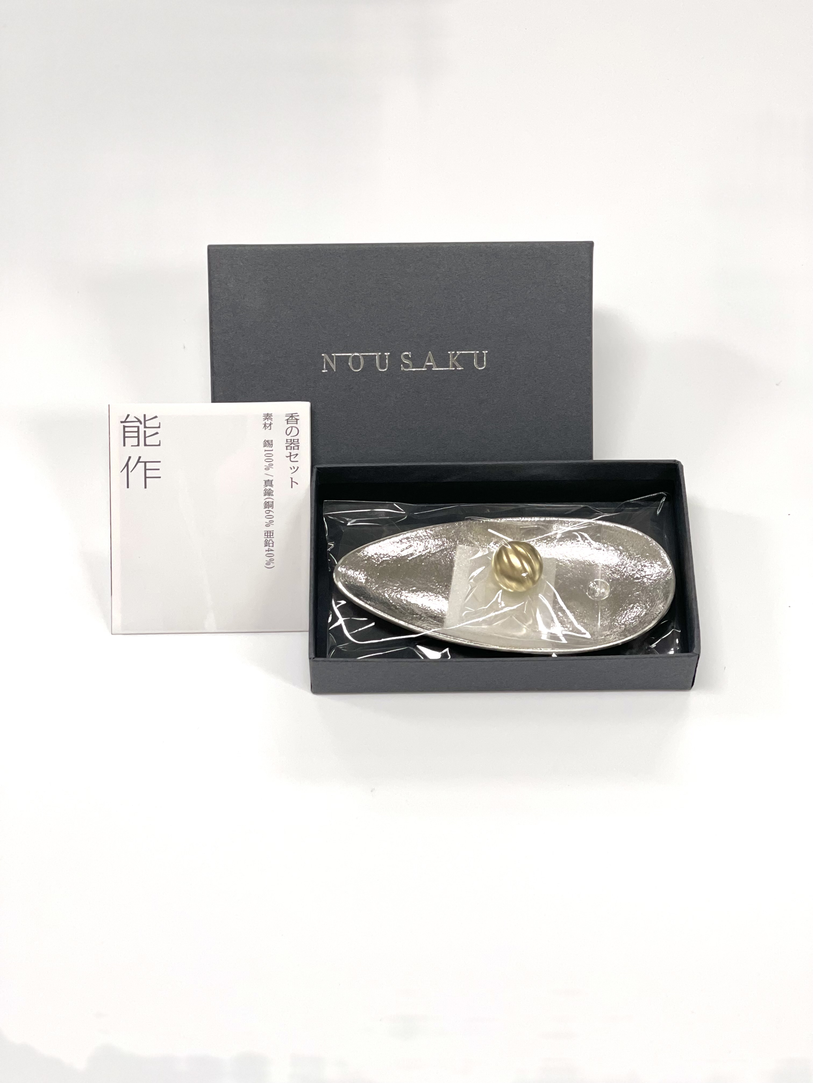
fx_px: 2004
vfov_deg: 30.3
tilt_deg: -59.8
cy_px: 542
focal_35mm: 64
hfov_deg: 22.9
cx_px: 406
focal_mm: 7.5
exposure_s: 1/121
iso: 160
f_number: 2.2
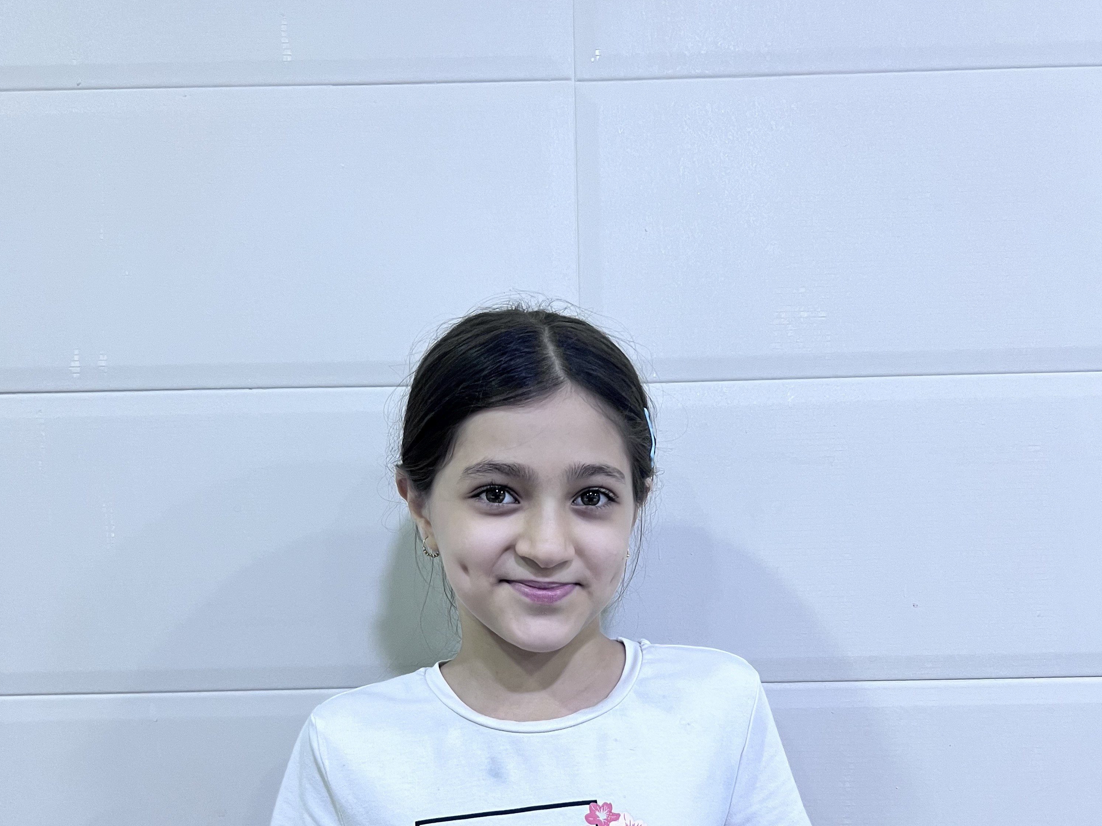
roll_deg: +1.7
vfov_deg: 39.6
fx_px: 1114
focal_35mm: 35
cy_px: 620
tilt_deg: +0.6
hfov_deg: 52.6
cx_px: 551
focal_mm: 5.7
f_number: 1.5
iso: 160
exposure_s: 1/60
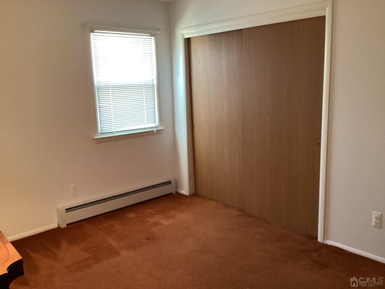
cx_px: 192
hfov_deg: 58.4
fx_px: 345
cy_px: 144
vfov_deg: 45.4
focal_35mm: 31
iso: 320
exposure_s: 1/33
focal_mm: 3.3
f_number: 2.4
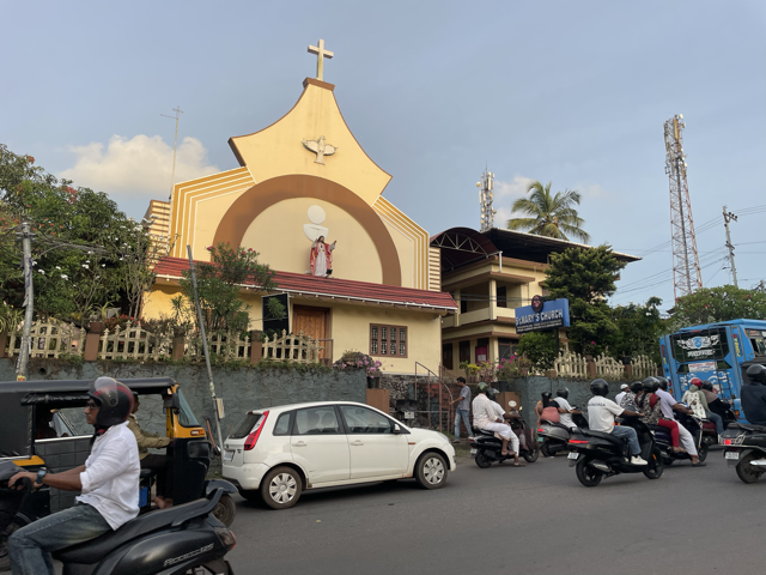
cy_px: 288
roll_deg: +0.2
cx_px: 383
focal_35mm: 26
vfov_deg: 53.1
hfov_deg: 67.3
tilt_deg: +14.8
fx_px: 575
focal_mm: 4.2
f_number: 1.6
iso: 32
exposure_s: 1/581
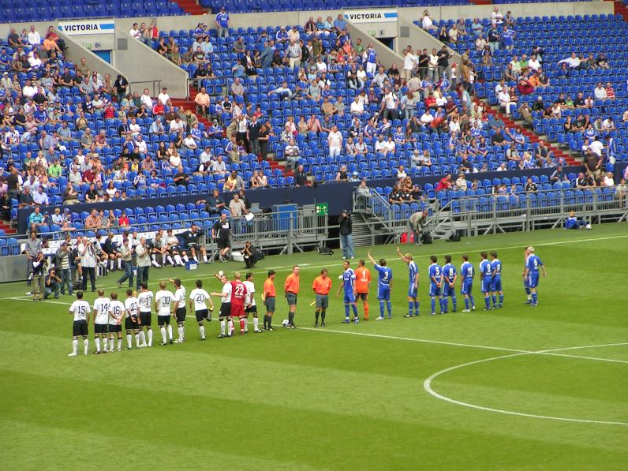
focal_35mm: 198
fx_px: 3592
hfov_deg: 10.0
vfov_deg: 7.5
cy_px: 236
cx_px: 315
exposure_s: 1/160
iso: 50
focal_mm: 30.1
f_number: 3.5
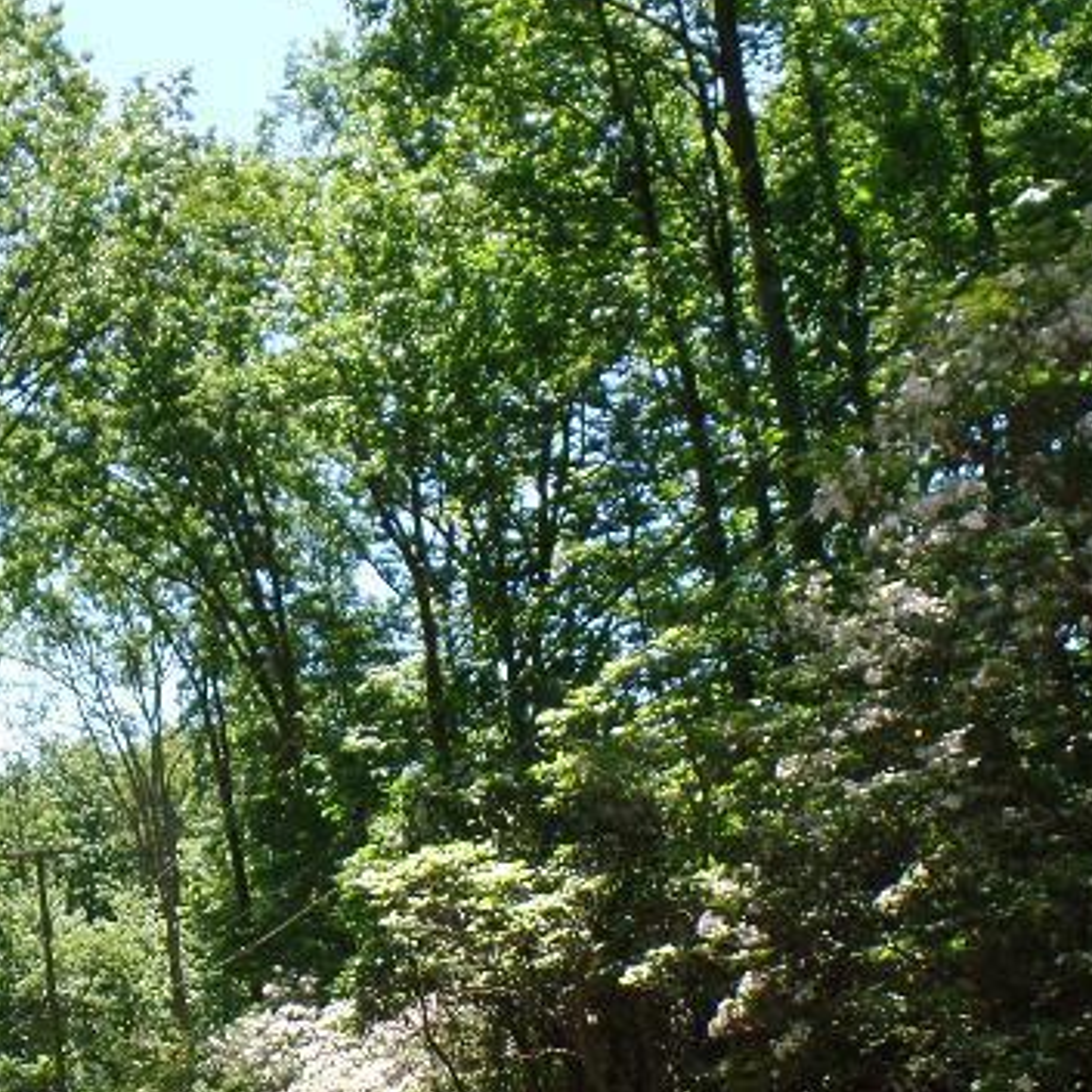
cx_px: -9
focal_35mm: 59
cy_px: 851
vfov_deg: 28.5
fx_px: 2106
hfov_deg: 27.4
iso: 80
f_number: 3.5
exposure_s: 1/250
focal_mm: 4.1
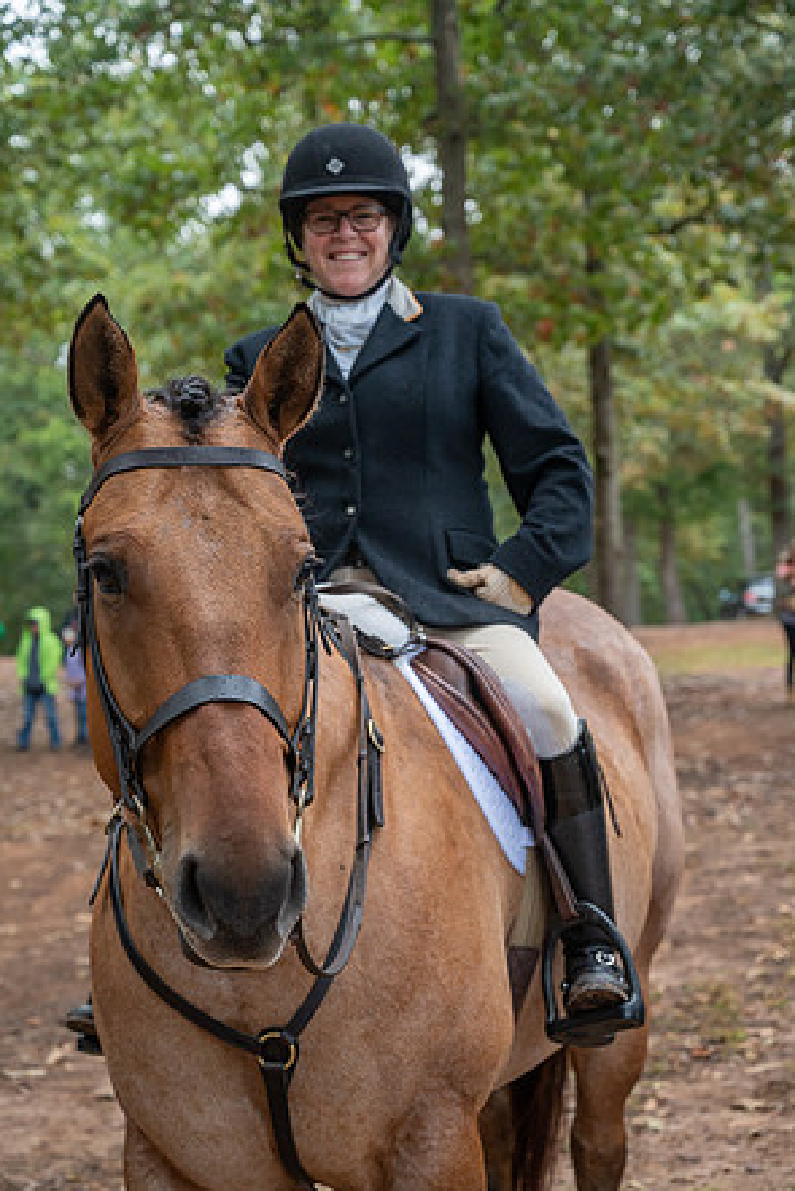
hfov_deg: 21.6
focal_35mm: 63
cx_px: 398
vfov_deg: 31.9
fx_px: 2085
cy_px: 601
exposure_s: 1/250
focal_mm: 62
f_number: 5
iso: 1250
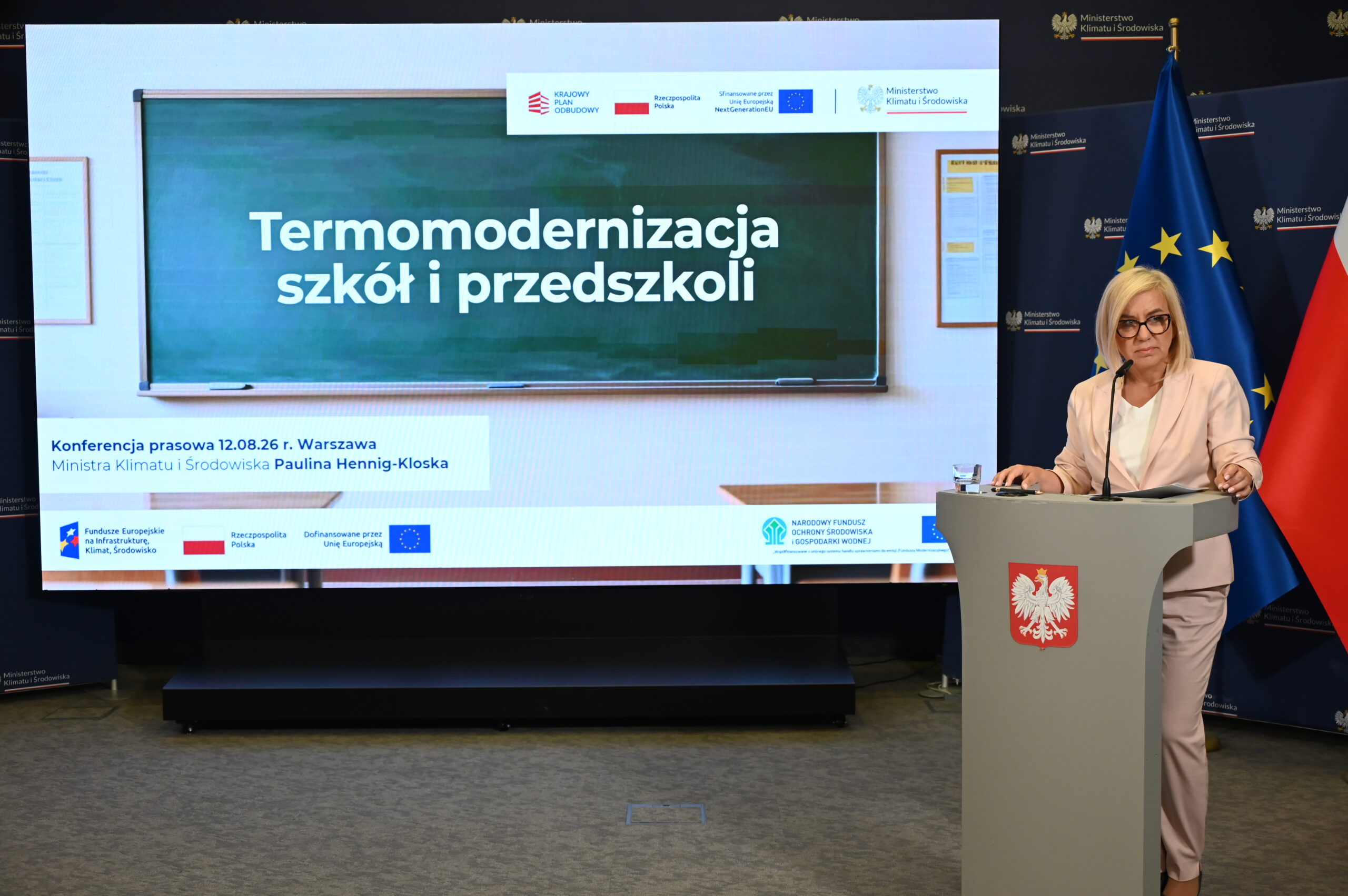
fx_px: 1684
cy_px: 448
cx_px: 674
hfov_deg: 43.6
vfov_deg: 29.8
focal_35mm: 45
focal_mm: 45
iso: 1800
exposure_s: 1/125
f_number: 5.3
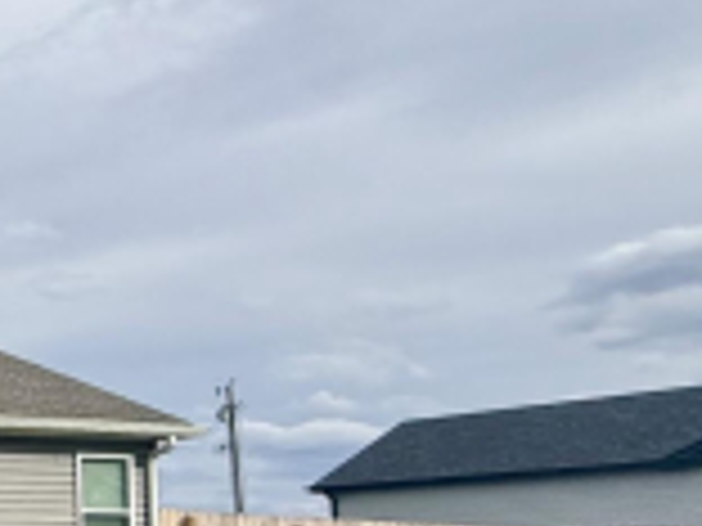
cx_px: -637
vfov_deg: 23.4
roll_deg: +0.7
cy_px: 530
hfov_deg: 20.1
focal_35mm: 60
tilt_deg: +3.0
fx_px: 1217
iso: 50
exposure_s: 1/1961
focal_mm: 2.22
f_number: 2.2
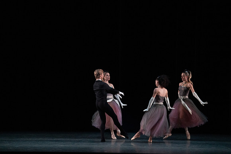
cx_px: 116
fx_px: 988
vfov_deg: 8.9
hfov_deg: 13.3
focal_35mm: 154
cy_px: 77
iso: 16000
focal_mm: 154
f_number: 5.6
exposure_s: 1/400
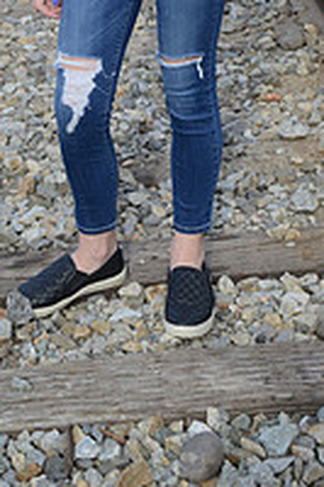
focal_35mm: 116
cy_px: -158
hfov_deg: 11.8
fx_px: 1569
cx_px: 130
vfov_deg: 16.6
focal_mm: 40
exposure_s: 1/250
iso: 320
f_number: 9
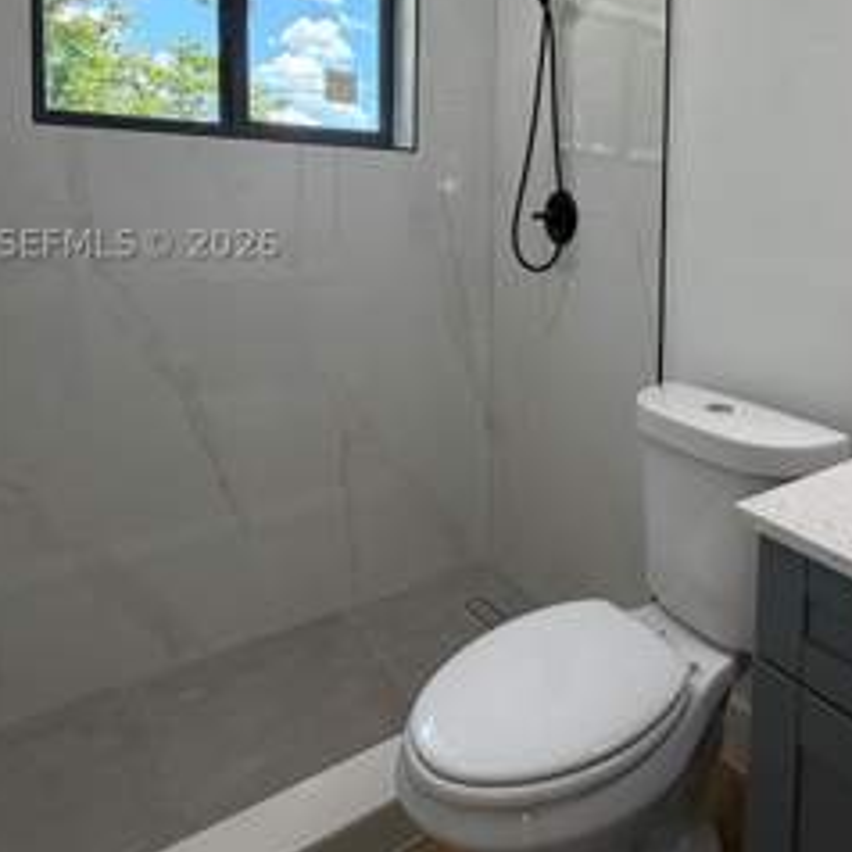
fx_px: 696
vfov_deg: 60.4
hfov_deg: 60.4
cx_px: 609
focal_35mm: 25
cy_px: 243
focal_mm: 2.22
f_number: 2.2
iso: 100
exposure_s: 1/120
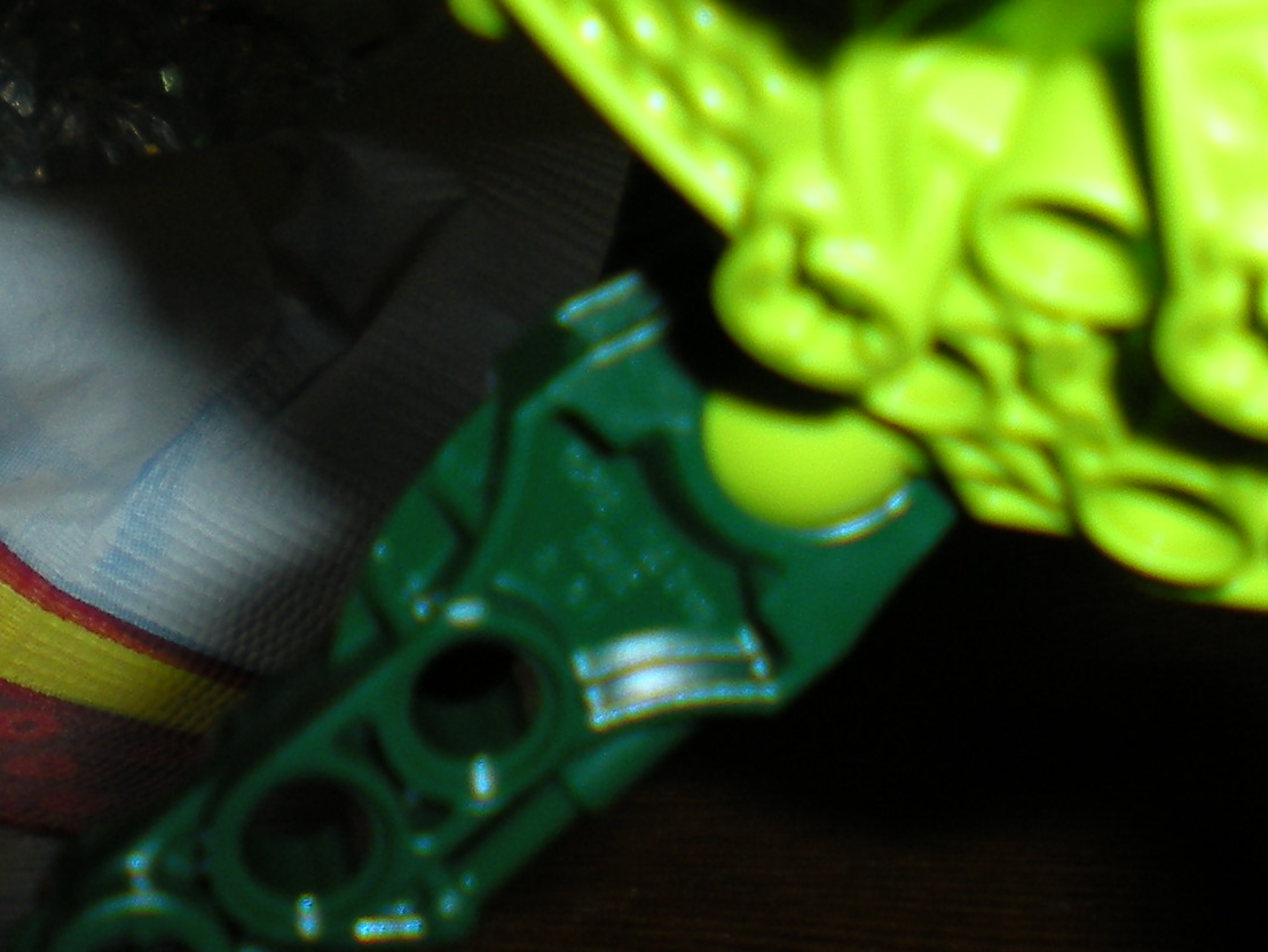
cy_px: -449
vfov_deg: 12.6
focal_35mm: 112
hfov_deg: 17.2
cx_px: 1204
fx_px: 4104
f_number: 3.1
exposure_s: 1/60
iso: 64
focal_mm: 6.3
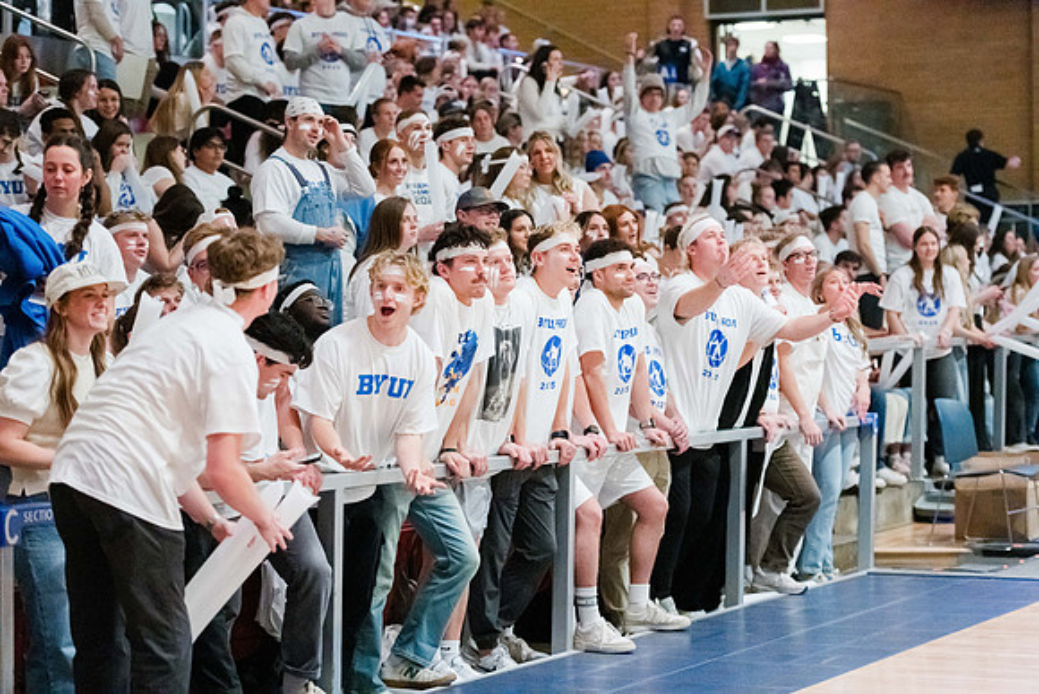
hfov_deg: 22.1
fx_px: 2656
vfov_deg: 14.9
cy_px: 347
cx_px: 520
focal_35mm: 92
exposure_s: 1/1000
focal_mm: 92
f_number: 2.8
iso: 20000
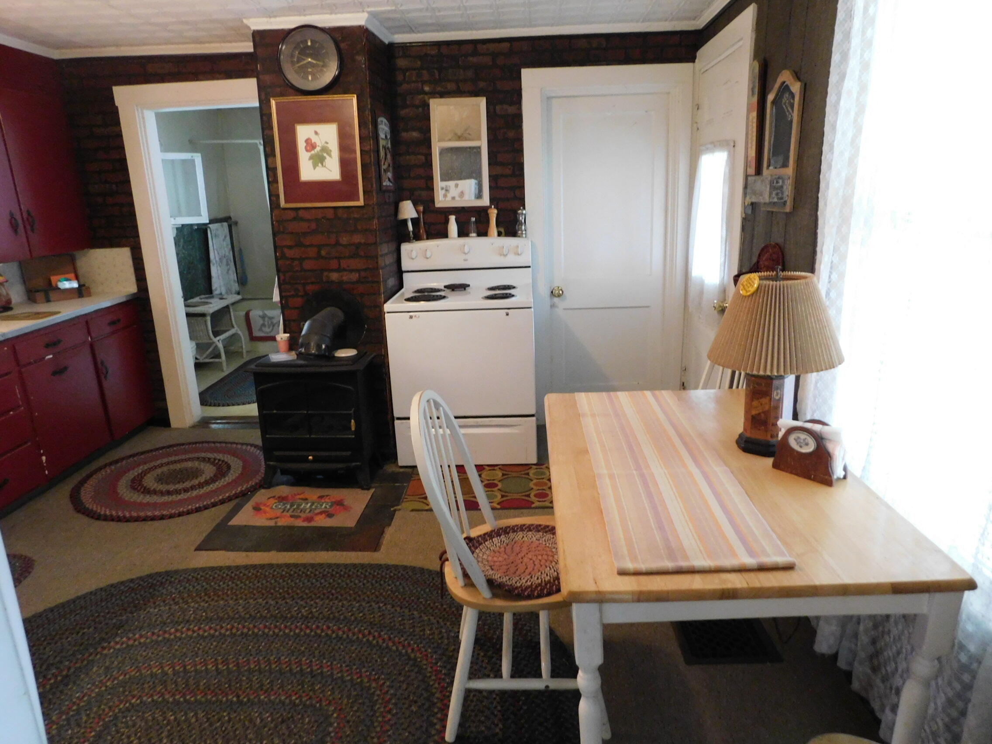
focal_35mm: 23
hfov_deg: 73.9
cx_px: 496
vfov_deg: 58.9
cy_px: 372
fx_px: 659
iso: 500
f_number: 3
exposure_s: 1/8
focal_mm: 4
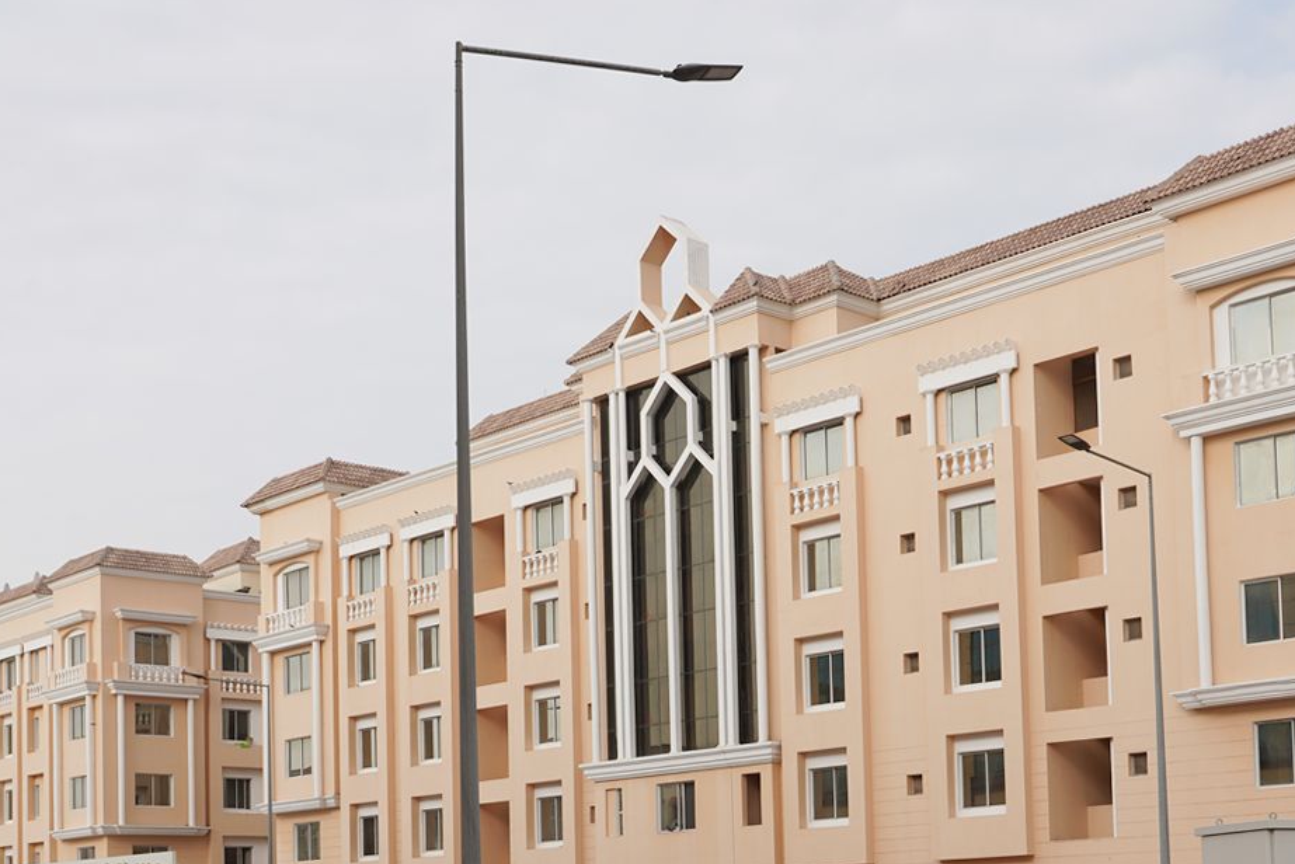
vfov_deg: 25.0
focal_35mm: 52
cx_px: 671
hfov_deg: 38.2
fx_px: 1871
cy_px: 816
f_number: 13
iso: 100
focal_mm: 24
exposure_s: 1/100
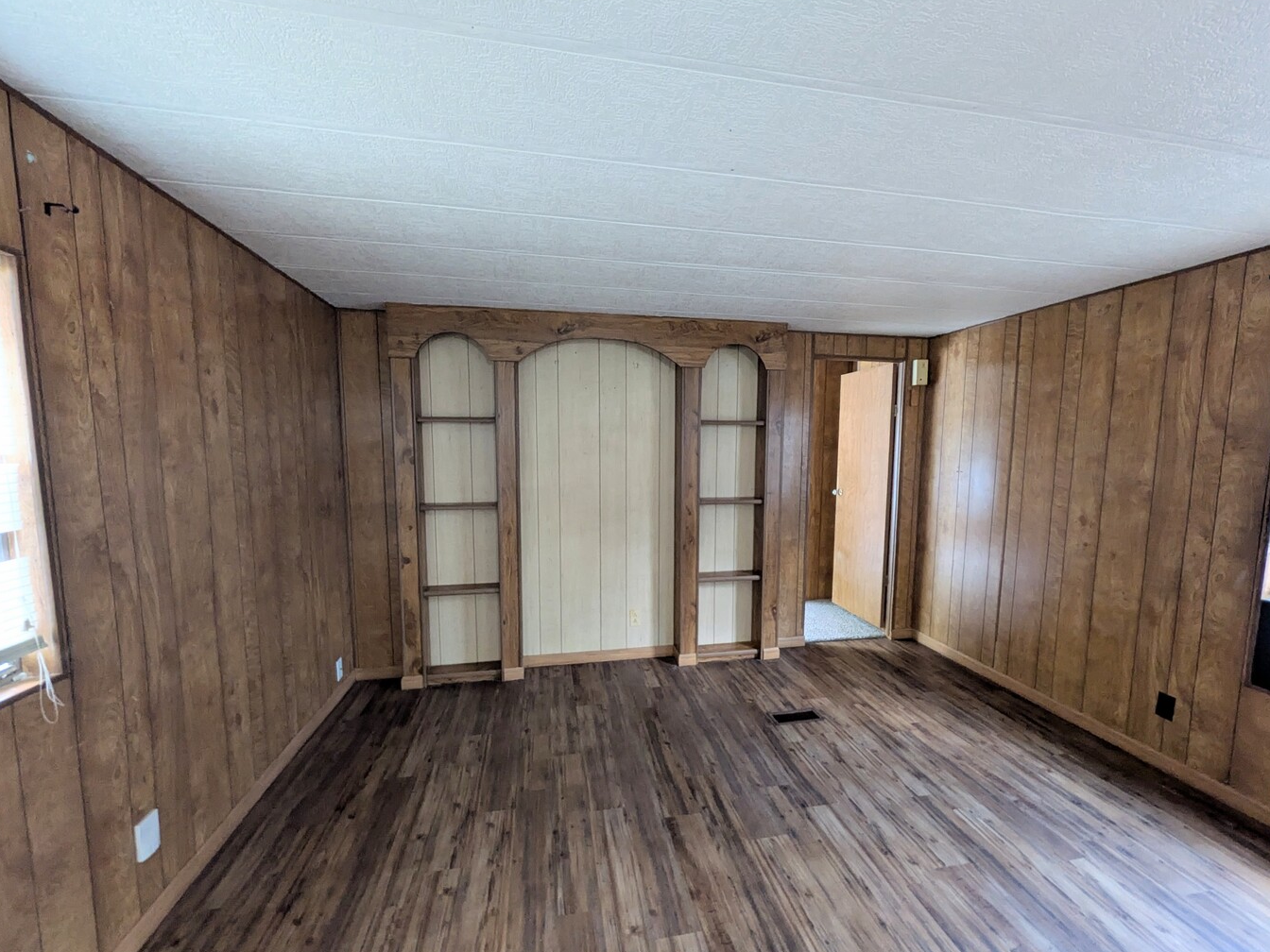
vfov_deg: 81.7
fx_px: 550
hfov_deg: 98.1
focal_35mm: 15
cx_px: 660
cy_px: 502
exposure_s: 1/24
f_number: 2.2
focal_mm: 1.83
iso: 255
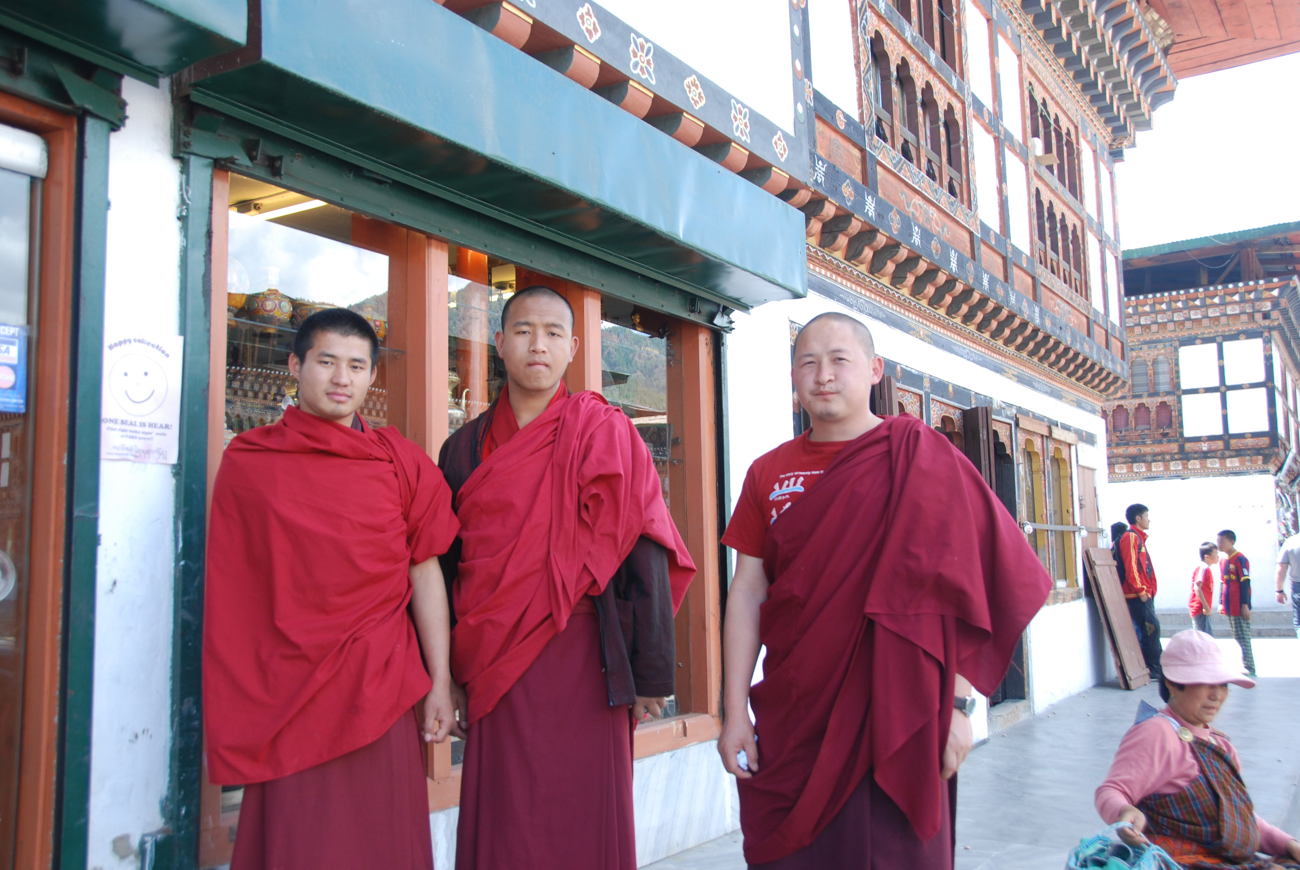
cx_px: 650
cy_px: 435
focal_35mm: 33
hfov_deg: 57.2
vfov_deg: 40.1
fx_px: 1193
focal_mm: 22
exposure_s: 1/100
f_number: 5
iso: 200
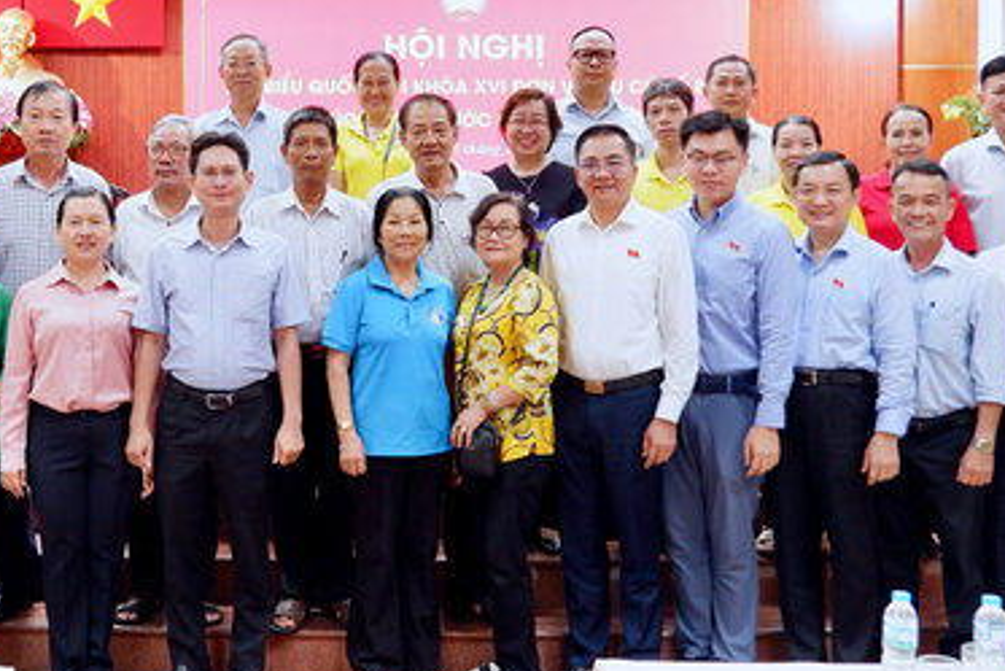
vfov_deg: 31.8
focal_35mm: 42
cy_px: 245
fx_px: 1173
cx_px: 342
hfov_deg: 45.7
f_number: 4
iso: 1250
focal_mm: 19.2
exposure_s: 1/28
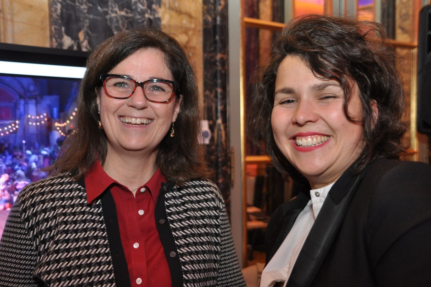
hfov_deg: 43.7
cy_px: 144
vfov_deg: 29.8
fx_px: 538
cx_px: 216
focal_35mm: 45
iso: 800
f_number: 4.2
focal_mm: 30
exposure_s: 1/60
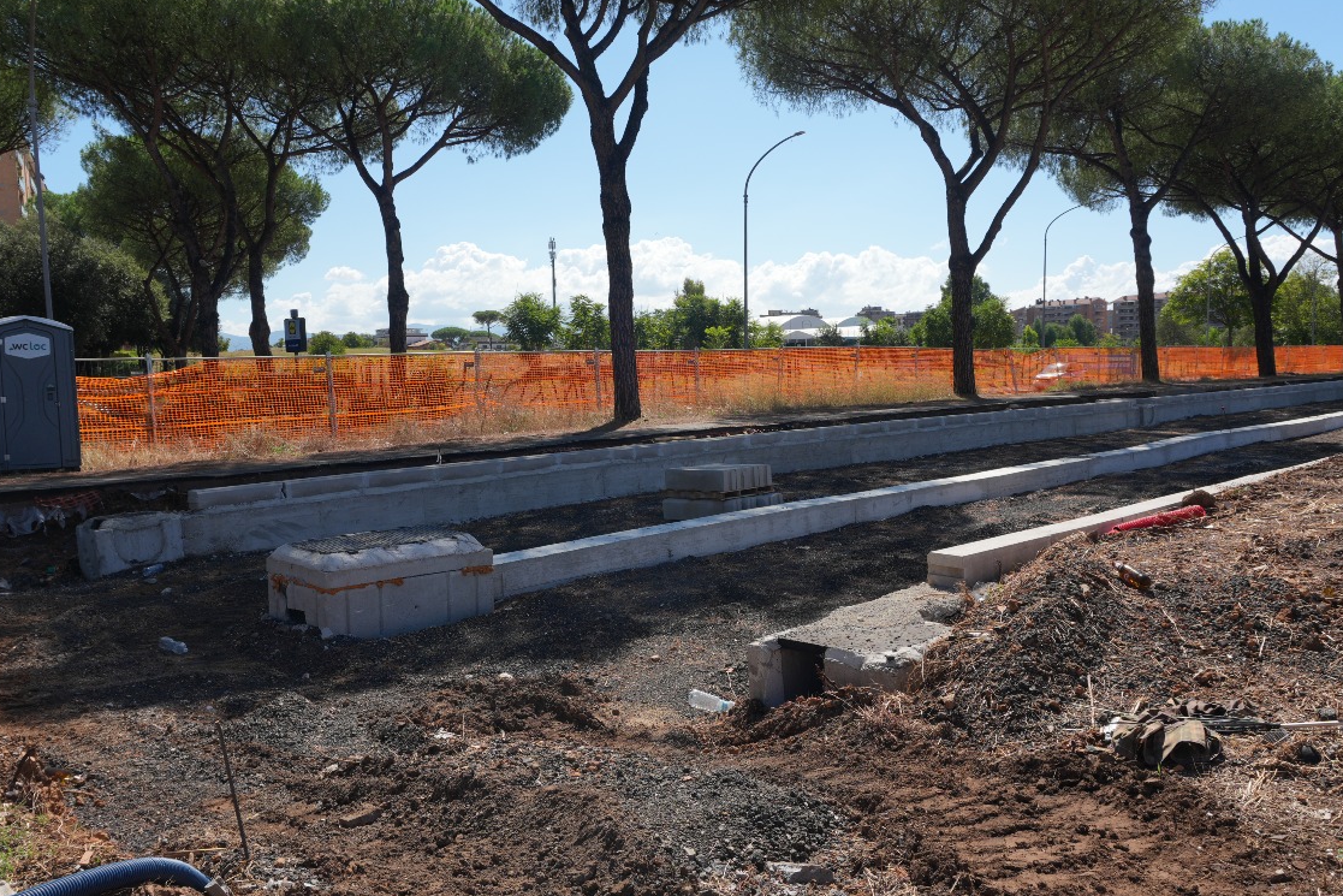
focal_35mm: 29
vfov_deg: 45.0
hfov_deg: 63.6
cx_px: 648
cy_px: 473
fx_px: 1082
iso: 100
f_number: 6.3
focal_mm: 18
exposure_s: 1/400
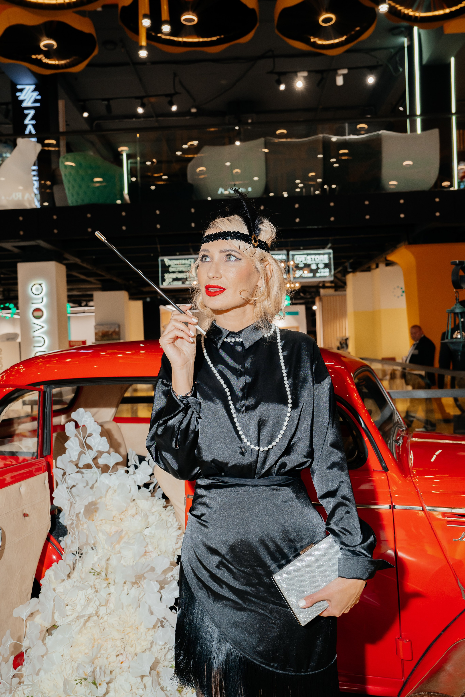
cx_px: 232
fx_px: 620
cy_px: 348
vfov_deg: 58.7
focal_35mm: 32
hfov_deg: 41.1
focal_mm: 32
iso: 1000
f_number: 5
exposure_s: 1/160
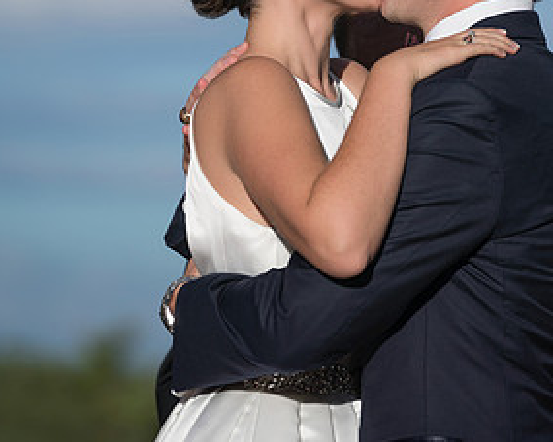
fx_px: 6252
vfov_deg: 4.1
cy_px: 92
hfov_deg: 5.1
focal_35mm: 382
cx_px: 371
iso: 100
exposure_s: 1/1600
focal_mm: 200
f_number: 4
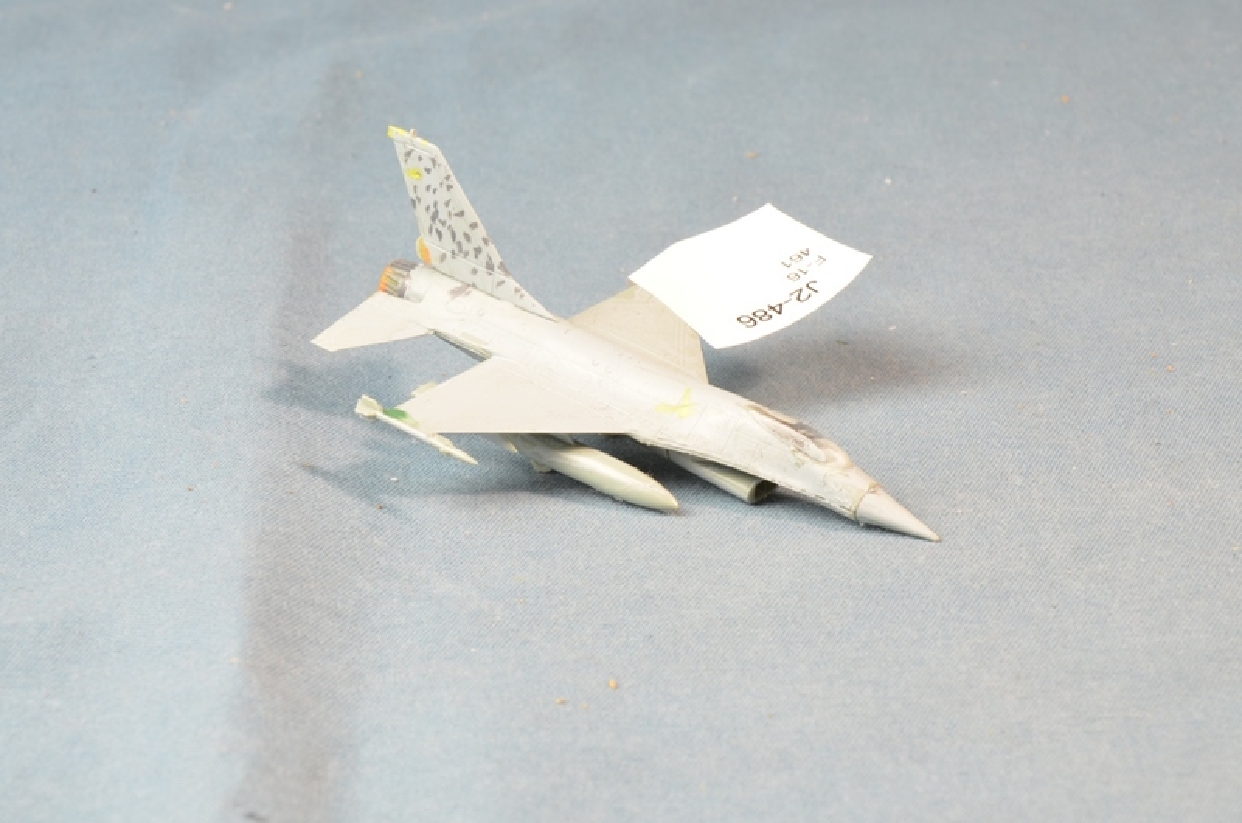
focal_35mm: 158
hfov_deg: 13.1
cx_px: 621
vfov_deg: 8.7
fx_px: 5423
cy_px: 412
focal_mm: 105
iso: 200
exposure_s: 1/1.3
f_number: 20
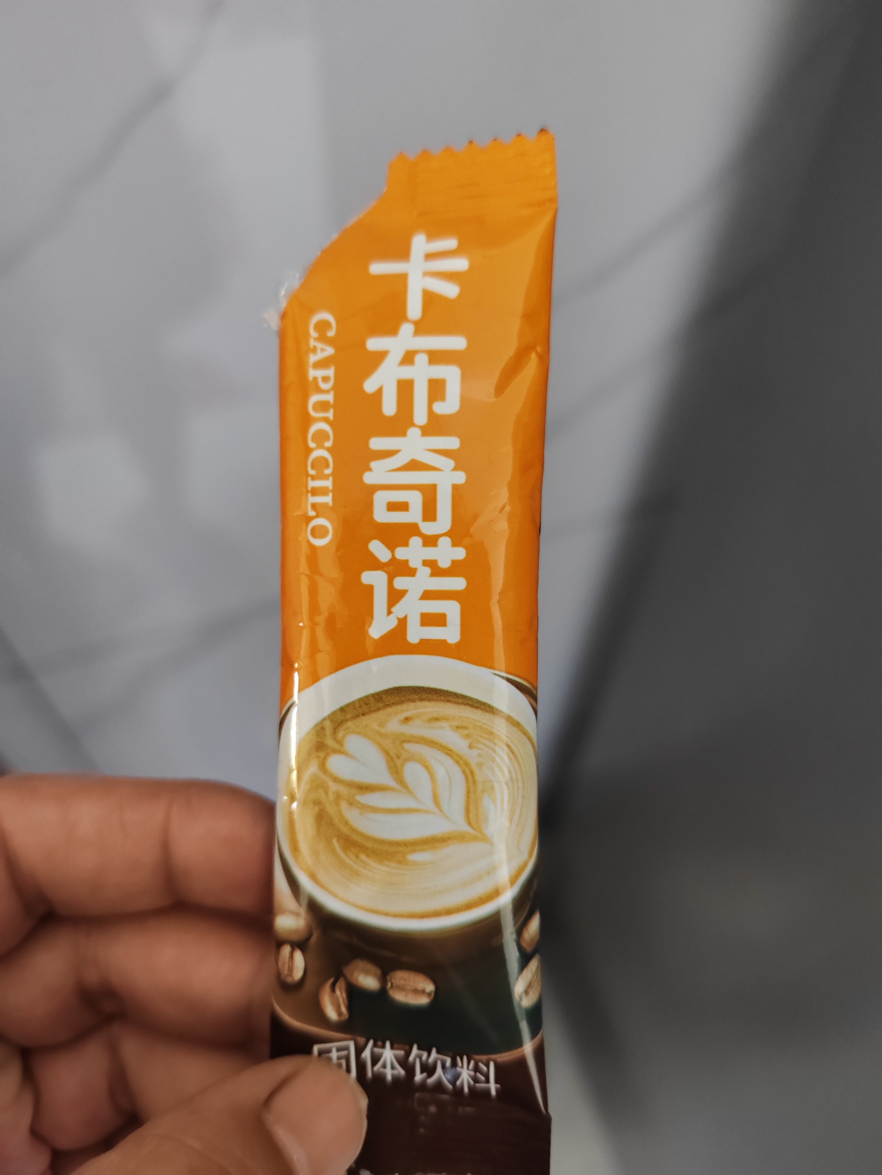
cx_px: 441
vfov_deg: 65.3
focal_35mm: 27
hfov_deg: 51.4
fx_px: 917
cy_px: 588
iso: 6400
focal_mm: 6.14
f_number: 1.8
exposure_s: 1/50
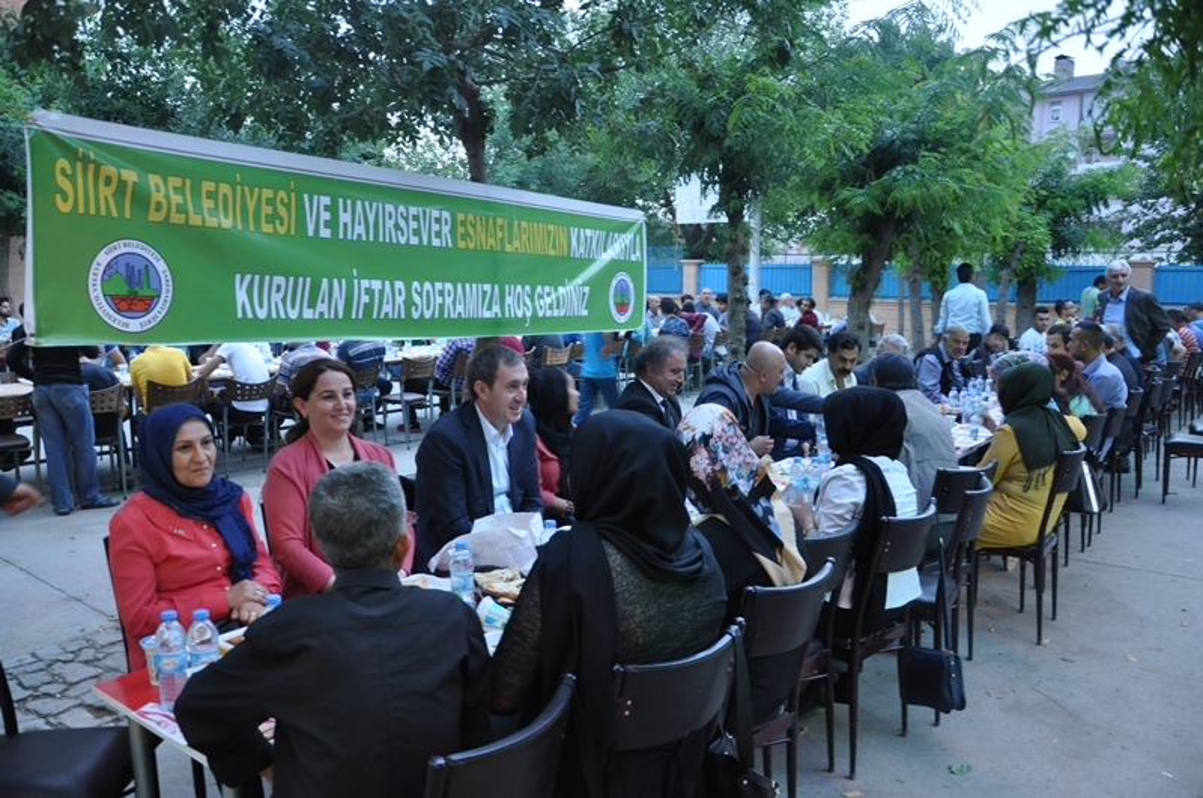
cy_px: 399
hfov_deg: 67.5
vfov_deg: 47.8
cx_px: 602
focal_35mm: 27
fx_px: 901
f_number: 4
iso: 800
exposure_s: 1/15
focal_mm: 18
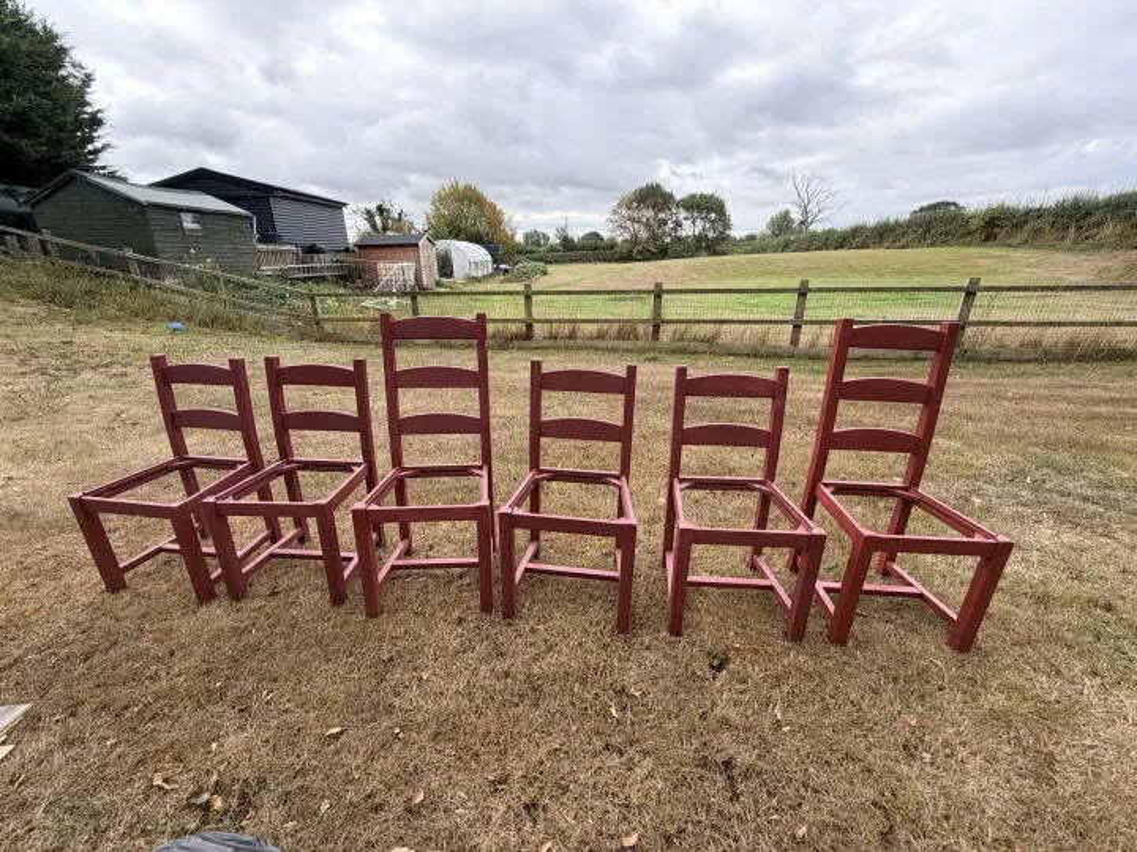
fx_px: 460
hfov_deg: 102.1
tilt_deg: -21.3
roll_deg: +1.6
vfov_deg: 85.7
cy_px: 426
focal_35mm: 14
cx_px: 568
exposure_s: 1/717
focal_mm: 2.22
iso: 40
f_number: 2.2
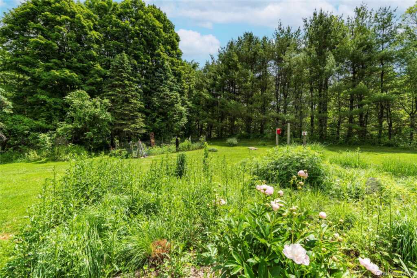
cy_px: 139
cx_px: 208
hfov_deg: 96.7
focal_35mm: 16
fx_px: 185
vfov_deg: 73.8
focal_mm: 16
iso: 400
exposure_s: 1/320
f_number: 9
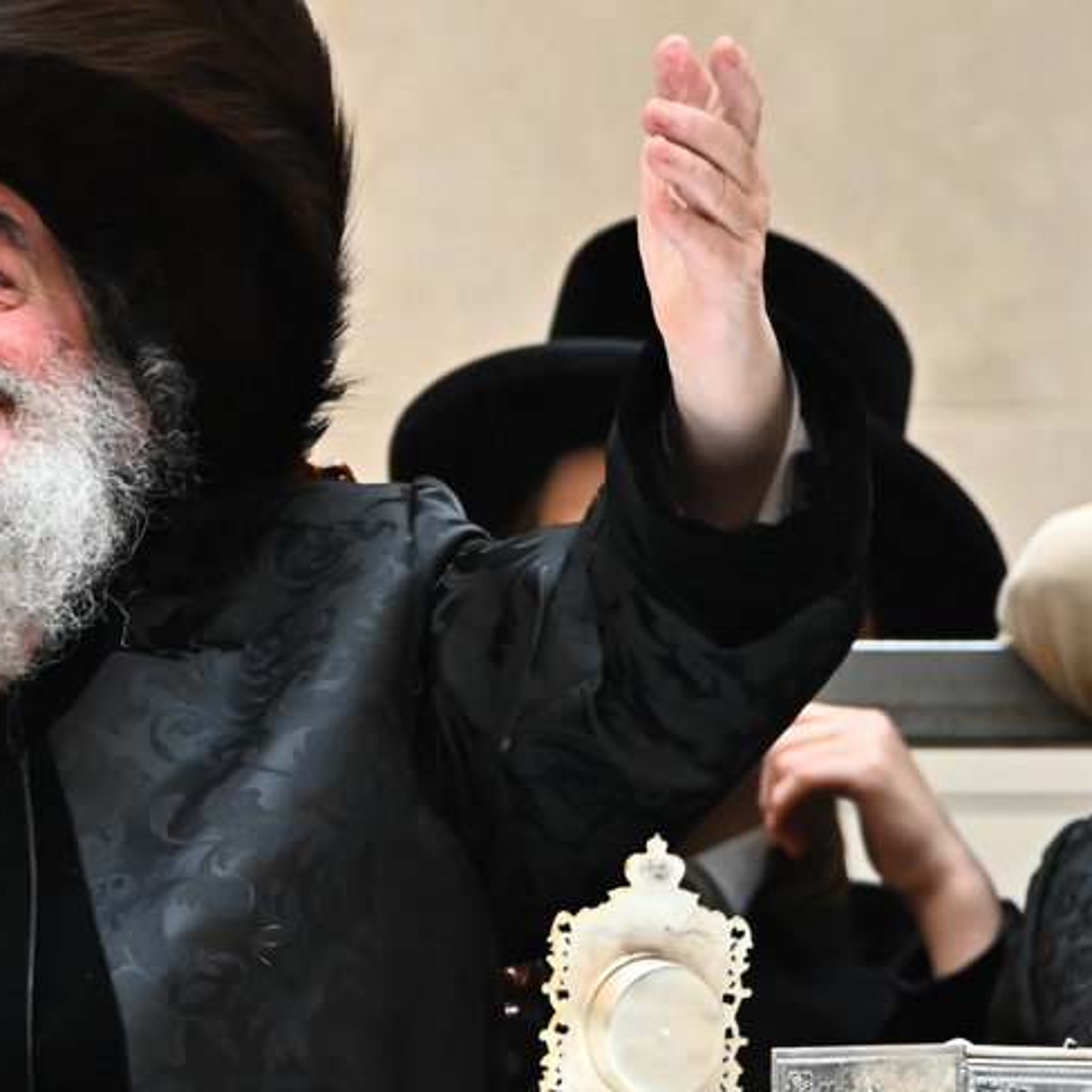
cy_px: 364
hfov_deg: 1.2
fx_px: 52215
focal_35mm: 1463
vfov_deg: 1.2
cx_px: -128
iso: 4000
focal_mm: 600
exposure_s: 1/125
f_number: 7.1
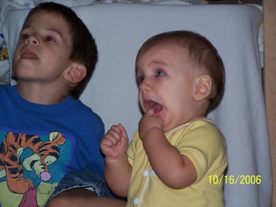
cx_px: 138
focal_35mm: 169
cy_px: 104
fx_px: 1347
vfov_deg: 8.8
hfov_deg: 11.7
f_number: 3.2
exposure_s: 1/125
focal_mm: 28
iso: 80
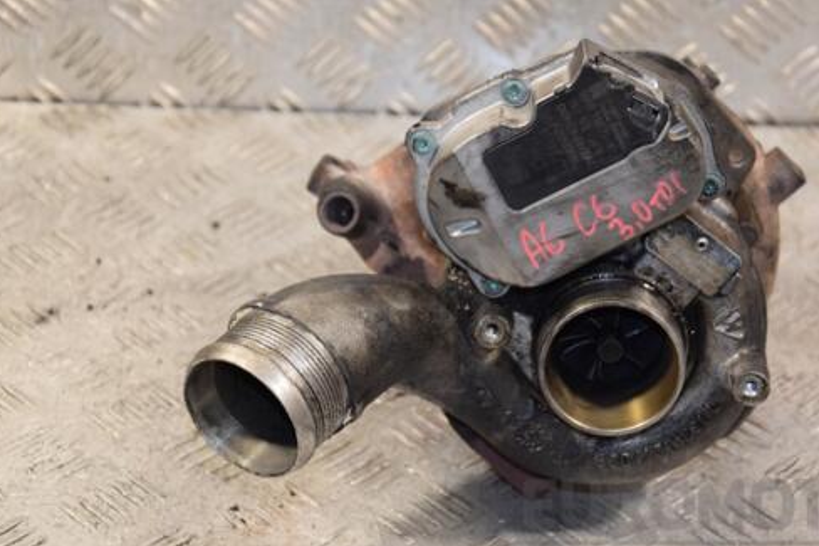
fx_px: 2433
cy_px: 281
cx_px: 492
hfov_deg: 19.1
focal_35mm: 107
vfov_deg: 12.8
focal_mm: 58
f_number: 5
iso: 800
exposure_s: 1/100
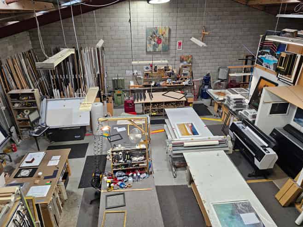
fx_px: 201
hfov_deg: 73.9
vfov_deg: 58.8
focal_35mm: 23
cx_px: 152
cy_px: 114
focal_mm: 6.3
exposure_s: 1/100
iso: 80
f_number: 1.7
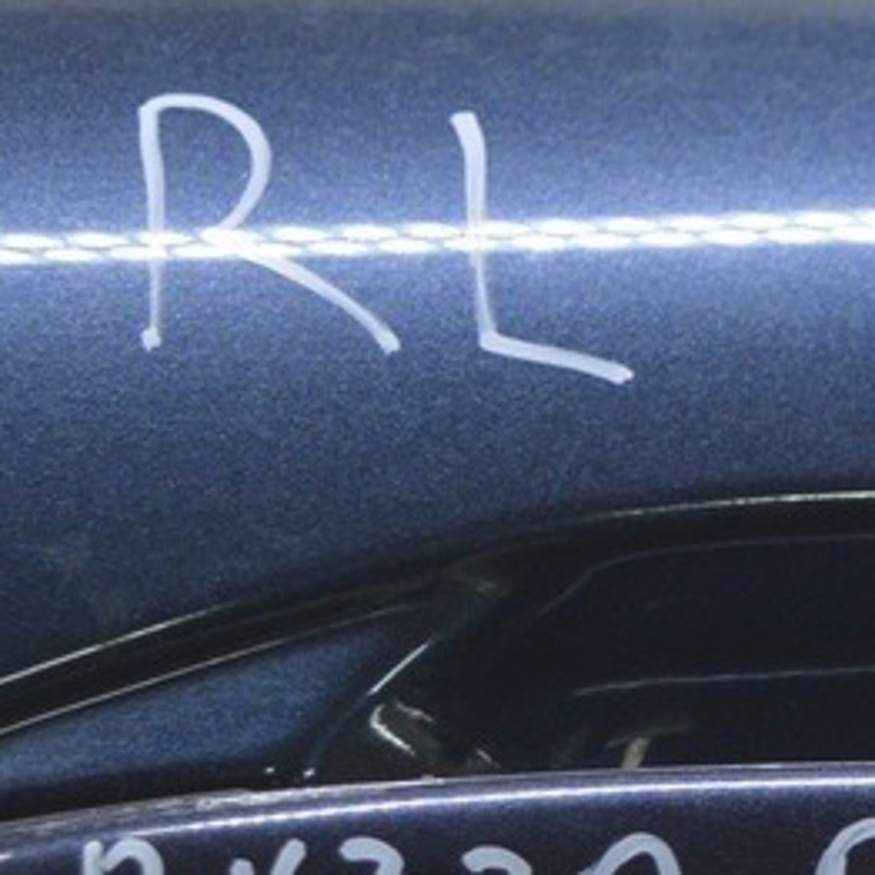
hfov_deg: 8.7
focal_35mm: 199
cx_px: 1062
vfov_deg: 8.8
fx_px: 5691
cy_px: 693
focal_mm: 40
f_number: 4.8
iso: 400
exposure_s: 1/40
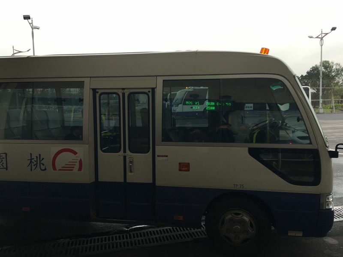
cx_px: 172
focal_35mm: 29
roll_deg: +2.4
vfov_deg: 48.2
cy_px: 128
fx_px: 287
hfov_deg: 61.7
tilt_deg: -5.9
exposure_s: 1/120
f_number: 2.2
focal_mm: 4.15
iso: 32
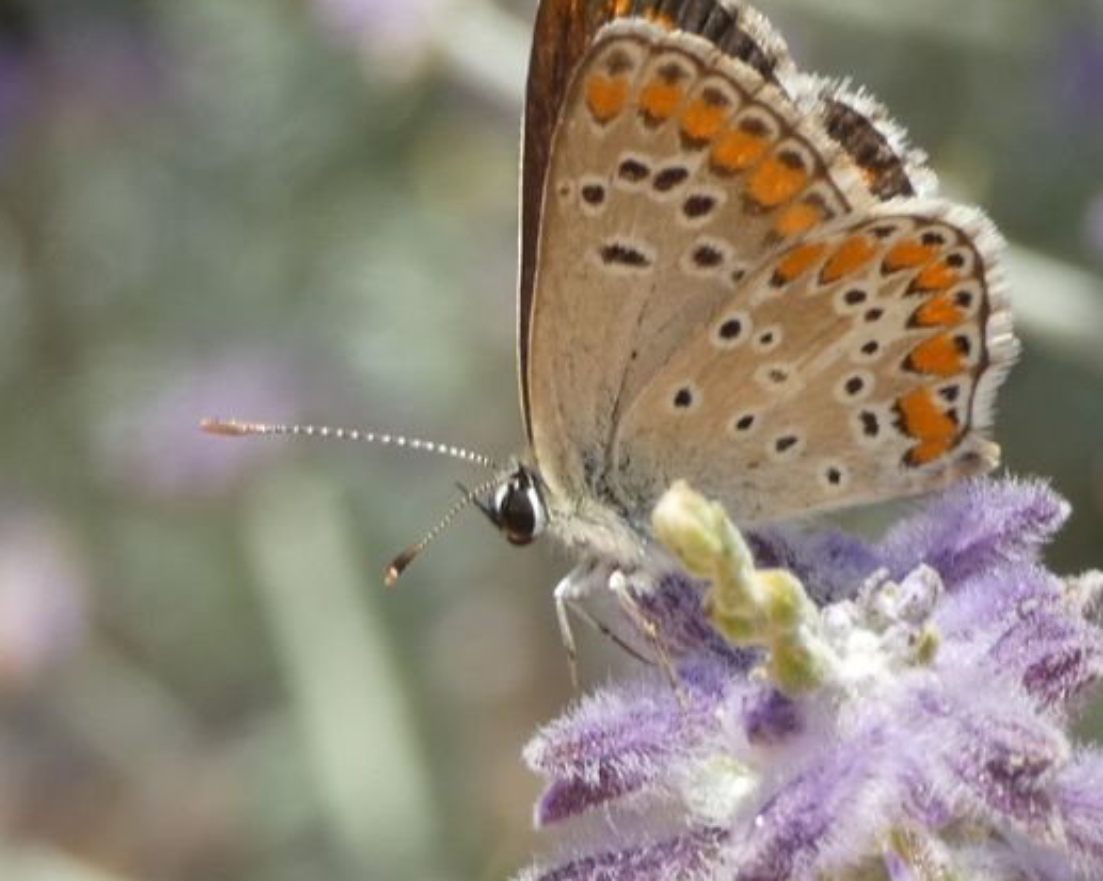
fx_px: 7569
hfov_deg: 8.3
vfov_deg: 6.7
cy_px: 442
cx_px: 726
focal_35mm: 232
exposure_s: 1/100
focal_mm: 25.8
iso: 80
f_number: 5.3
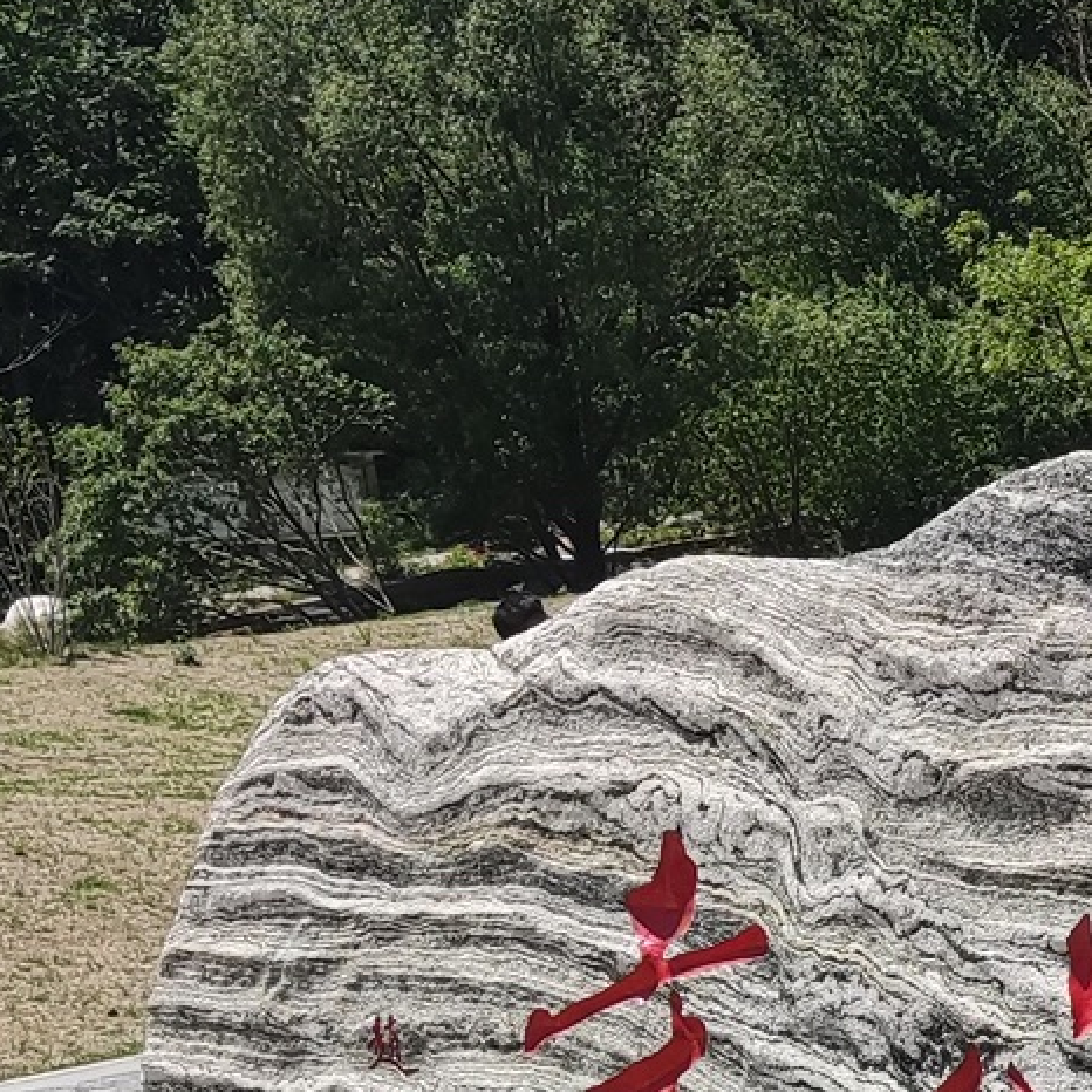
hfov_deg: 15.6
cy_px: 1090
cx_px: 1748
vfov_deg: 16.9
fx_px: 3605
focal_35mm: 101
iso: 50
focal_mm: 4.74
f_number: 1.79
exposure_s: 1/1327
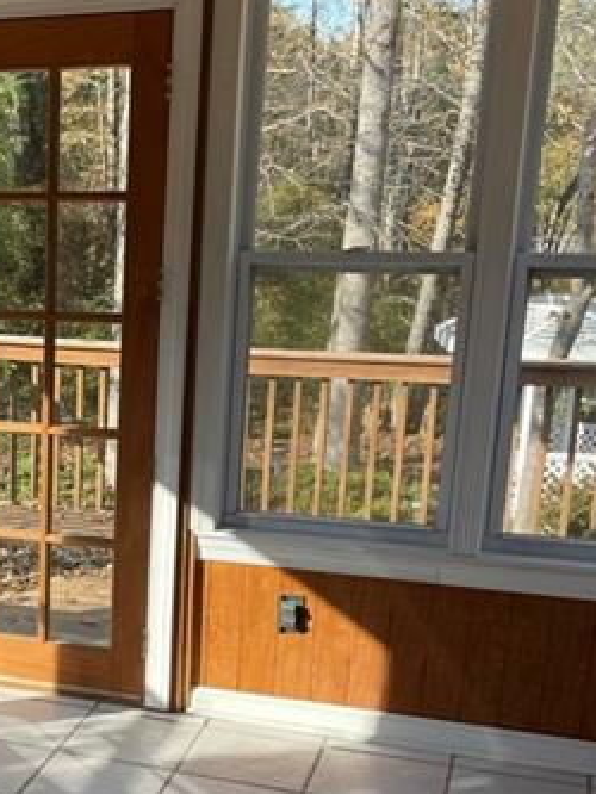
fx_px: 1377
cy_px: 567
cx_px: -69
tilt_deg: -16.6
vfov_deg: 31.7
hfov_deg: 22.9
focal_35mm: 60
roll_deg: +1.3
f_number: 1.6
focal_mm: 4.2
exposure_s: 1/609
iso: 32
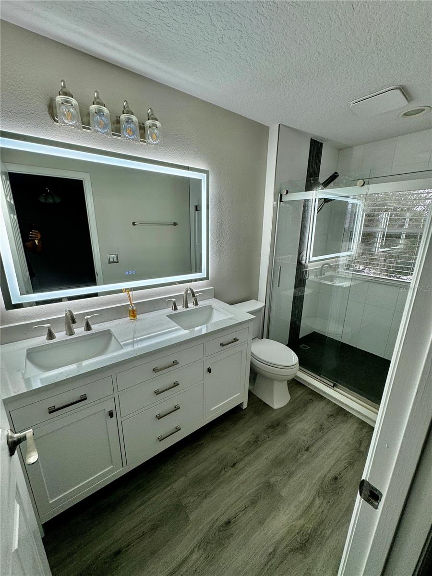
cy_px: 288
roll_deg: -0.6
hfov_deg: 85.7
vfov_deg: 102.1
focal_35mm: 14
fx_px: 233
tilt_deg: -16.0
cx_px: 216
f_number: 2.2
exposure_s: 1/99
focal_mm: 2.22
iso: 100
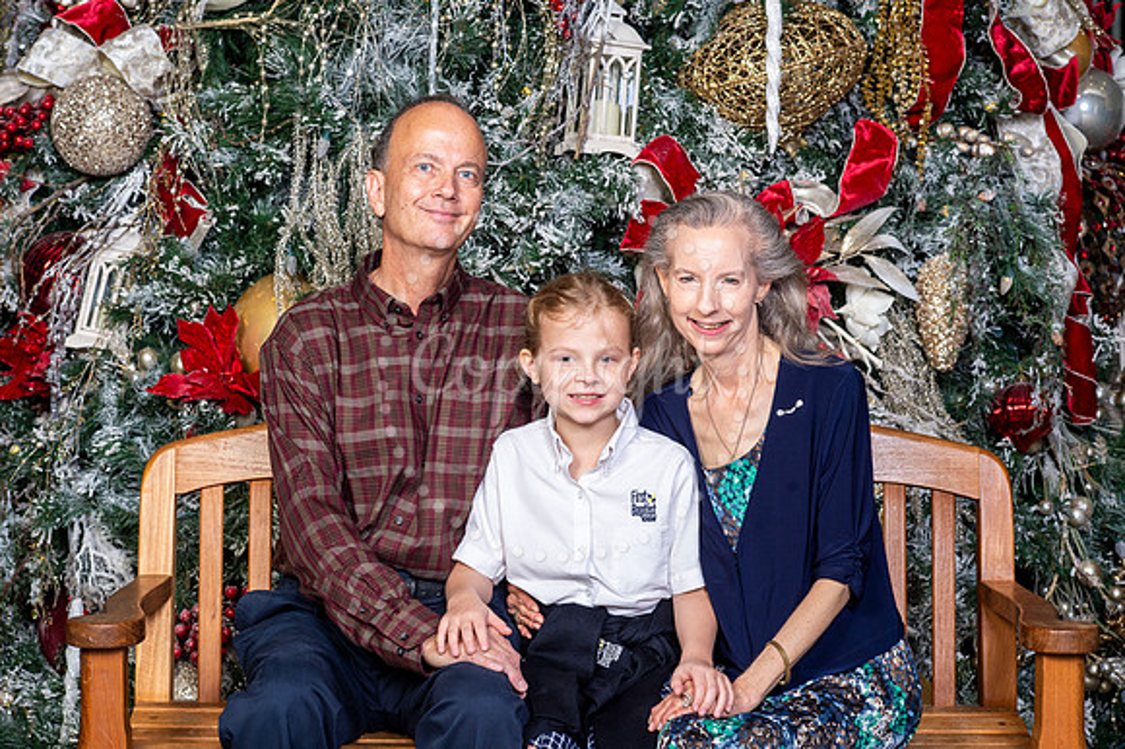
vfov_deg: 16.1
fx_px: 2655
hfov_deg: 23.9
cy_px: 374
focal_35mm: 85
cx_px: 562
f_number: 8
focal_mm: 85
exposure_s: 1/125
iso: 400
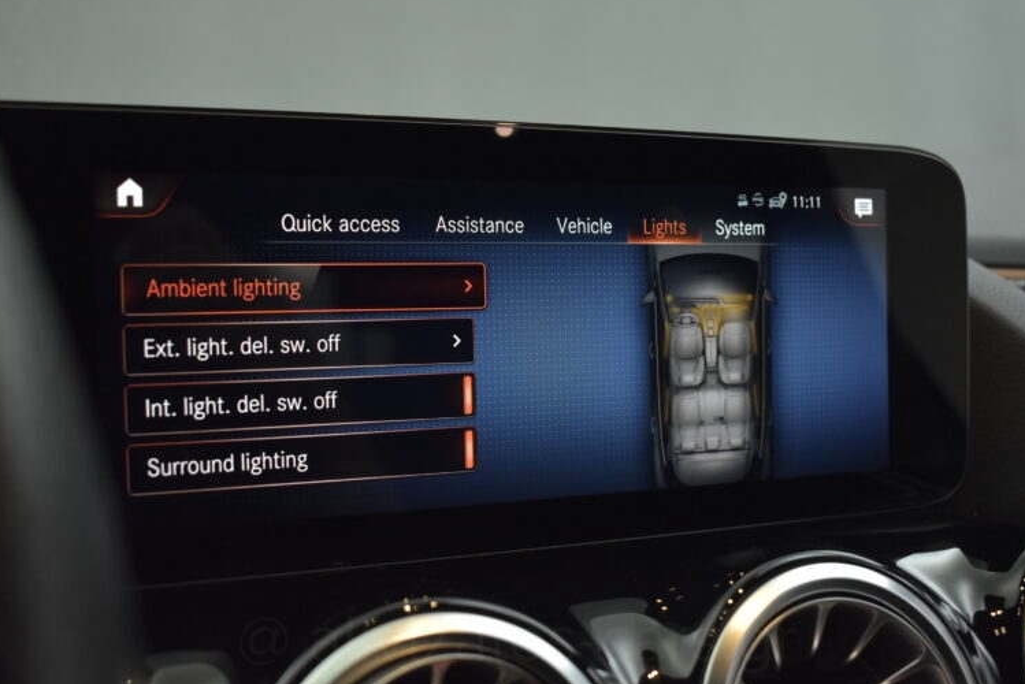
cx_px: 516
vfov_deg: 33.4
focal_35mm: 40
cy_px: 341
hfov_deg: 48.4
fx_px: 1139
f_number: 4
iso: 1600
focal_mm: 26
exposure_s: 1/125
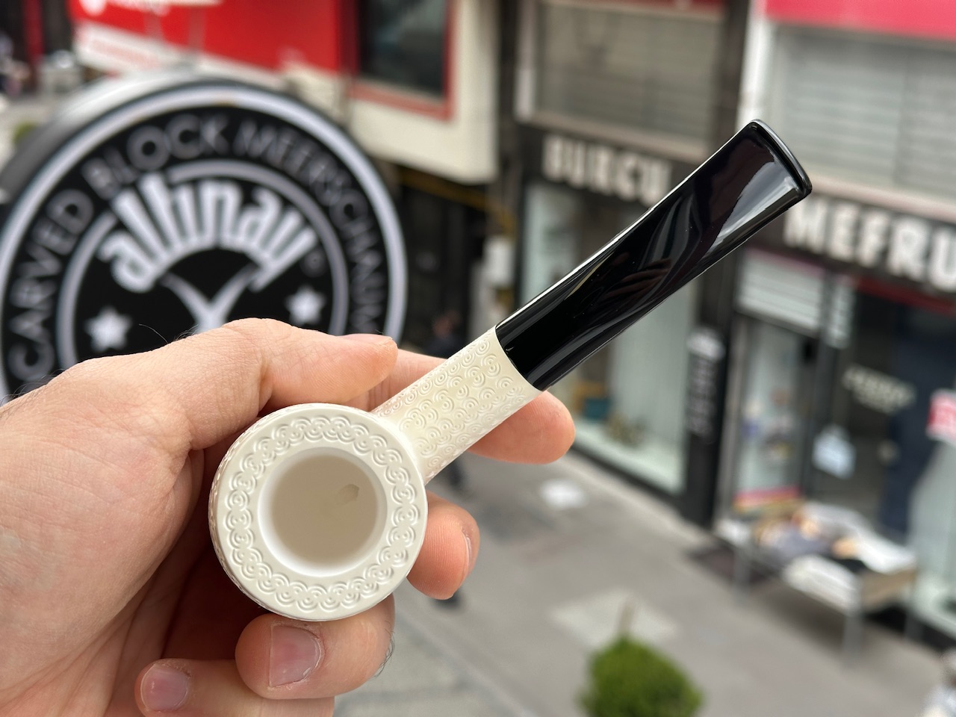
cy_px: 358
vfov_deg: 30.3
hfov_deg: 39.7
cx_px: 478
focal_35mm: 48
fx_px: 1326
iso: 64
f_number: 1.78
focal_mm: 6.86
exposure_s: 1/480
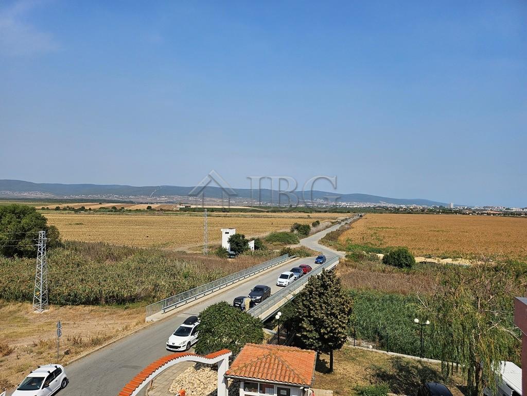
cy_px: 198
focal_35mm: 24
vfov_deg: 56.8
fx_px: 365
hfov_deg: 71.6
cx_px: 264
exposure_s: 1/5314
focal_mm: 5
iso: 50
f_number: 1.8
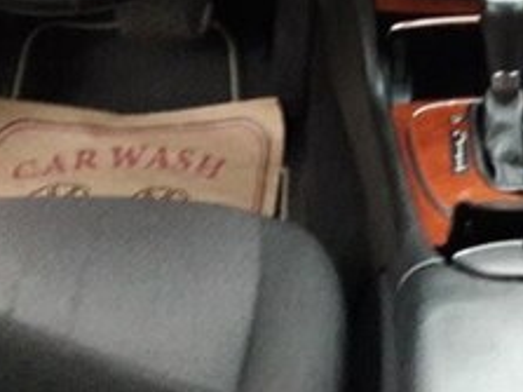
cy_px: -114
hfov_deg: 23.0
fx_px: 1253
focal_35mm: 83
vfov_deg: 16.8
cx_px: 474
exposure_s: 1/17
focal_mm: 3.7
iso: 640
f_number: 1.9
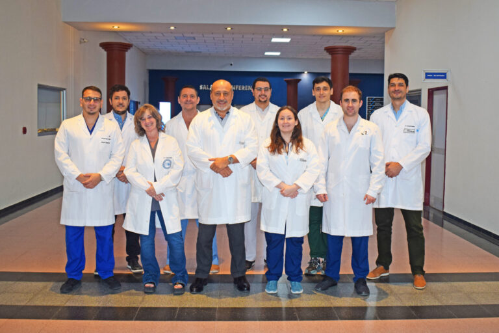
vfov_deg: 40.0
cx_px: 250
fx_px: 457
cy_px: 166
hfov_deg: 57.2
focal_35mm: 33
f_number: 4.5
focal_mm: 22
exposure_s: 1/80
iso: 800
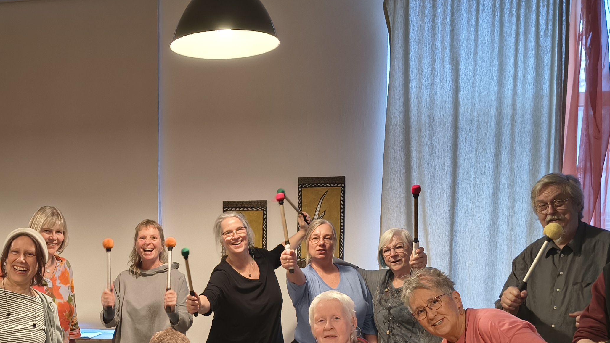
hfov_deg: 38.9
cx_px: 156
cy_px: 323
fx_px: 841
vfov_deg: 22.4
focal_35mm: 52
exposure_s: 1/50
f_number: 1.8
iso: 1304
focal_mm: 5.56
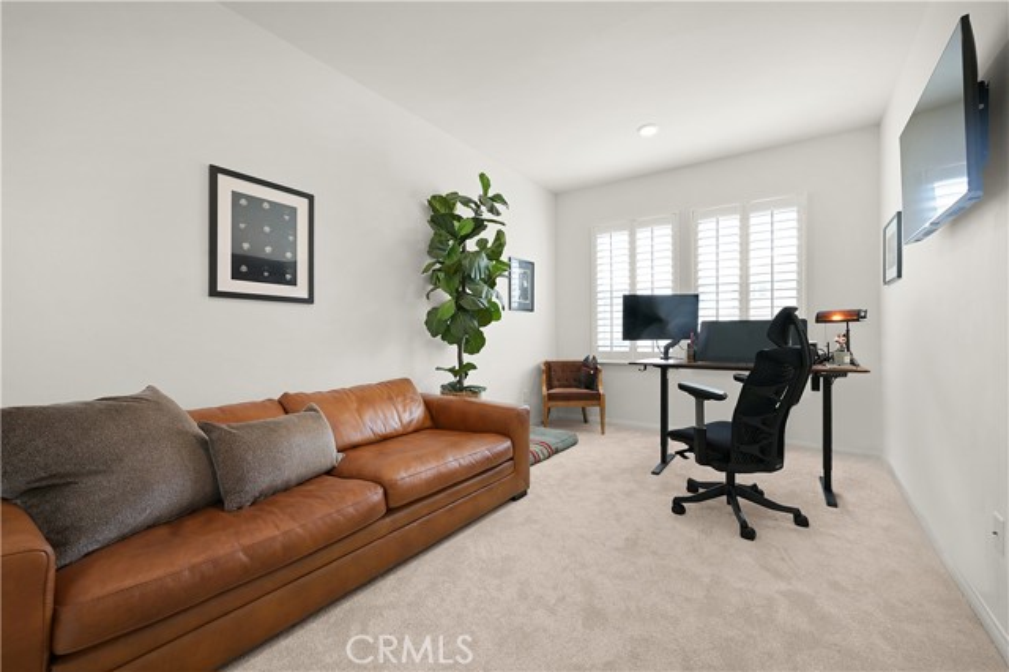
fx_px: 392
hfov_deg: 104.3
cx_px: 504
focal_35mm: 14
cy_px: 336
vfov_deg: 81.1
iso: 400
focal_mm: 14
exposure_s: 1/15
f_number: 8
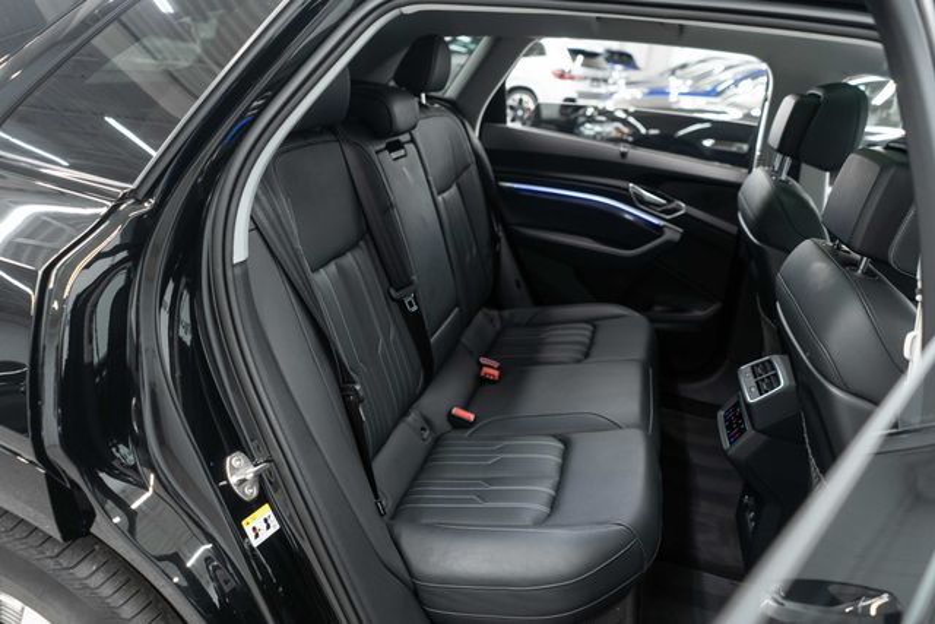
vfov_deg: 46.4
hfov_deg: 65.5
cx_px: 468
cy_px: 312
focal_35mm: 28
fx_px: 727
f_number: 3.2
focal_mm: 28
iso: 1000
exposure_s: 1/40
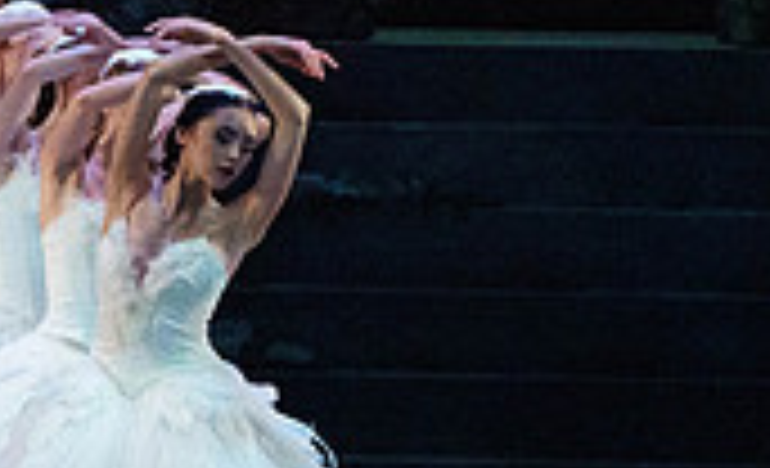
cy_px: 183
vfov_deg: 1.6
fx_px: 16621
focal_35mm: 798
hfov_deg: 2.6
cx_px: -495
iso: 8000
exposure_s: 1/250
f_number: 5.6
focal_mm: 229
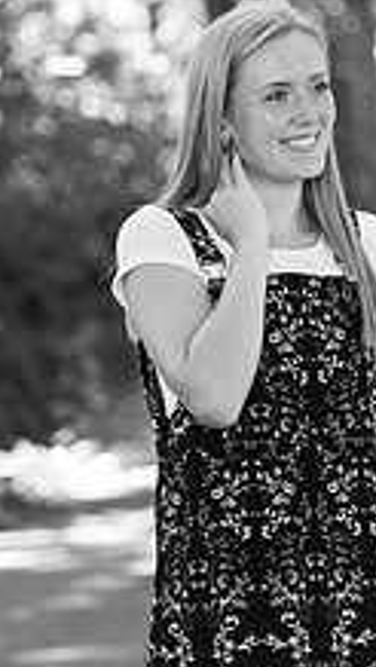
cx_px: 382
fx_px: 4439
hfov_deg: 4.8
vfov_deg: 8.6
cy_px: 309
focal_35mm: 251
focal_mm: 116
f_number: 3.5
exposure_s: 1/200
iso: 640
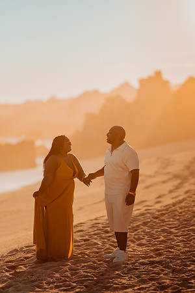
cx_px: 98
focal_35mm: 135
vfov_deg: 15.2
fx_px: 1097
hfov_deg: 10.2
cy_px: 146
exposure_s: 1/8000
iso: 100
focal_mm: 135
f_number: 1.8
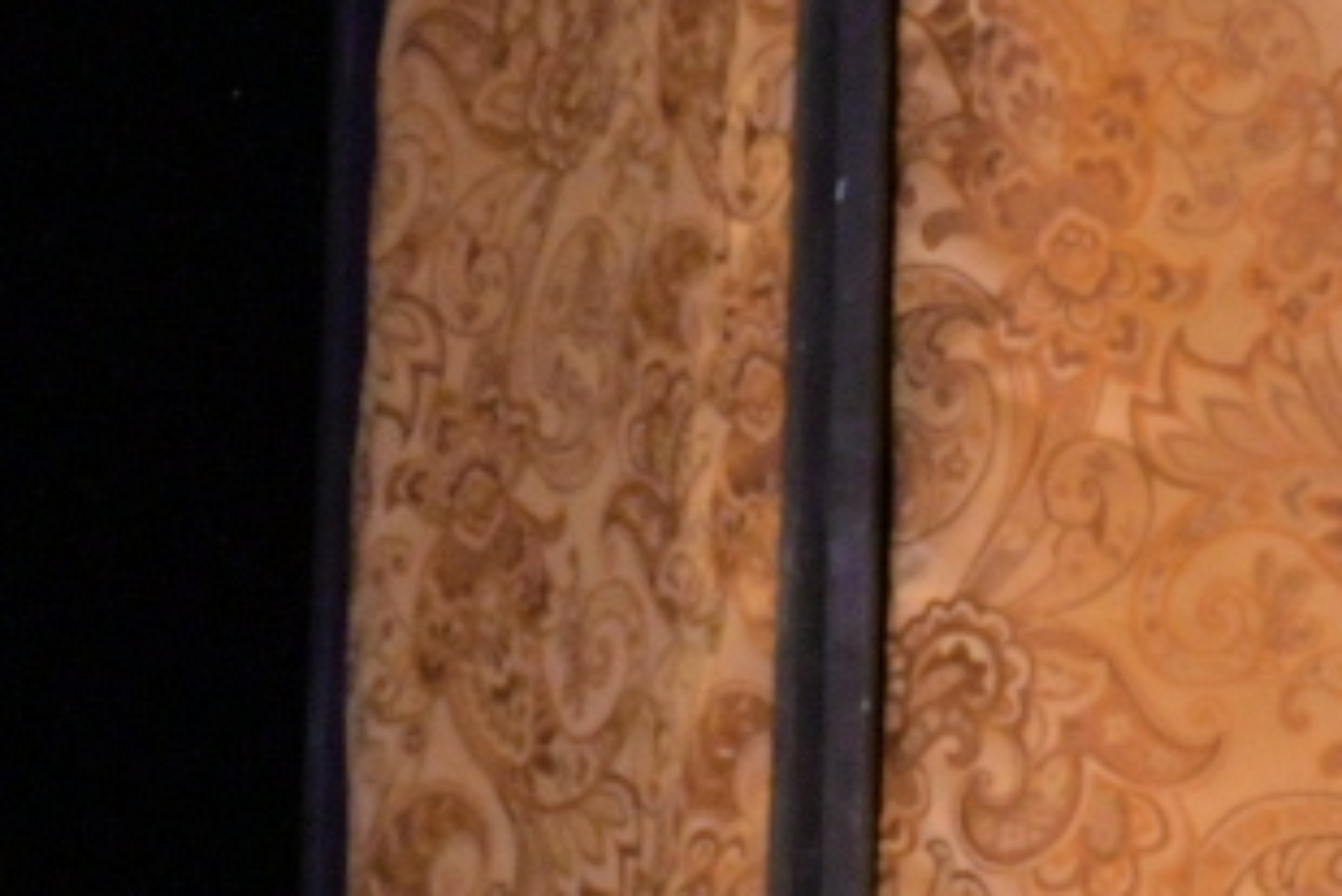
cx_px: 2039
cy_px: 199
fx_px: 18125
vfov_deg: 2.8
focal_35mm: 486
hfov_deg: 4.2
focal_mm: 62
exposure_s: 1/125
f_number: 5.6
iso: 6400
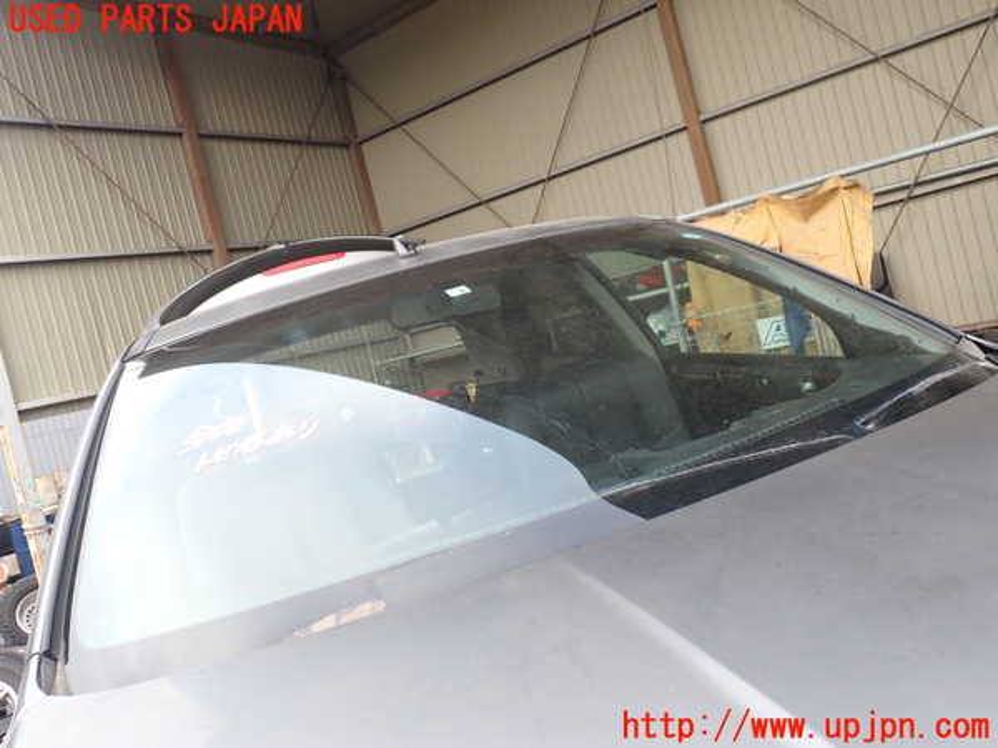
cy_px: 374
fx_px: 865
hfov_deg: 60.0
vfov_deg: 46.8
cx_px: 499
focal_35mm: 30
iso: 100
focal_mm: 5.4
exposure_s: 1/80
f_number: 3.2
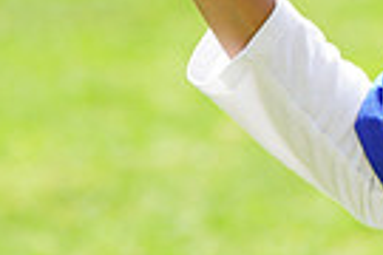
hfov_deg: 2.4
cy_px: -136
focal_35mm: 842
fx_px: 8957
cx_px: 587
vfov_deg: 1.6
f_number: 6.3
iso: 200
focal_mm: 196
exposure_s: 1/200
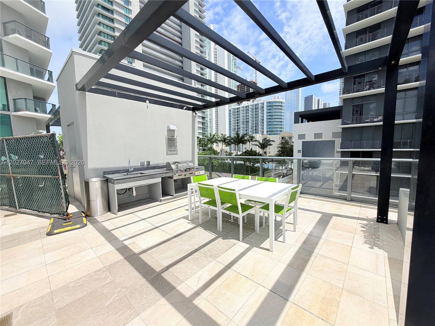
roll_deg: +1.0
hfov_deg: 102.1
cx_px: 218
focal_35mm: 14
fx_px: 176
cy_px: 163
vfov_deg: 85.7
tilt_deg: -4.7
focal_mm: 2.22
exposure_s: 1/1368
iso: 20
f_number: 2.2
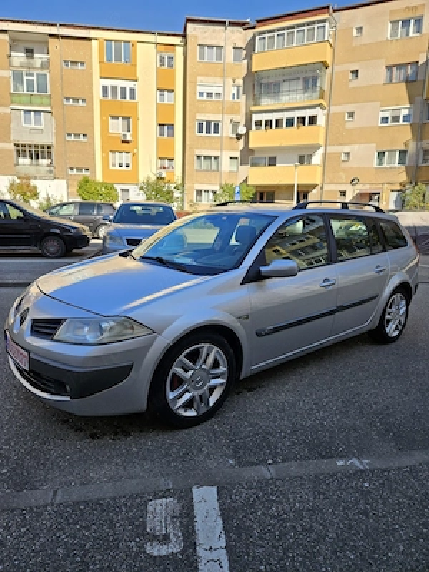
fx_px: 380
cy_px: 286
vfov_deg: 73.9
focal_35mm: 23
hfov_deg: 58.9
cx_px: 214
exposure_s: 1/833
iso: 25
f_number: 1.8
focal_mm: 5.4
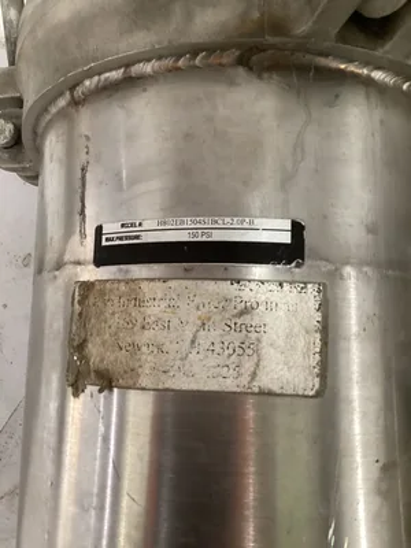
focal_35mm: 31
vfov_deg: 58.4
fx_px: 491
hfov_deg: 45.4
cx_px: 206
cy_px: 274
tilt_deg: -80.9
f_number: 2.4
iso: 320
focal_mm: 3.3
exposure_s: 1/50
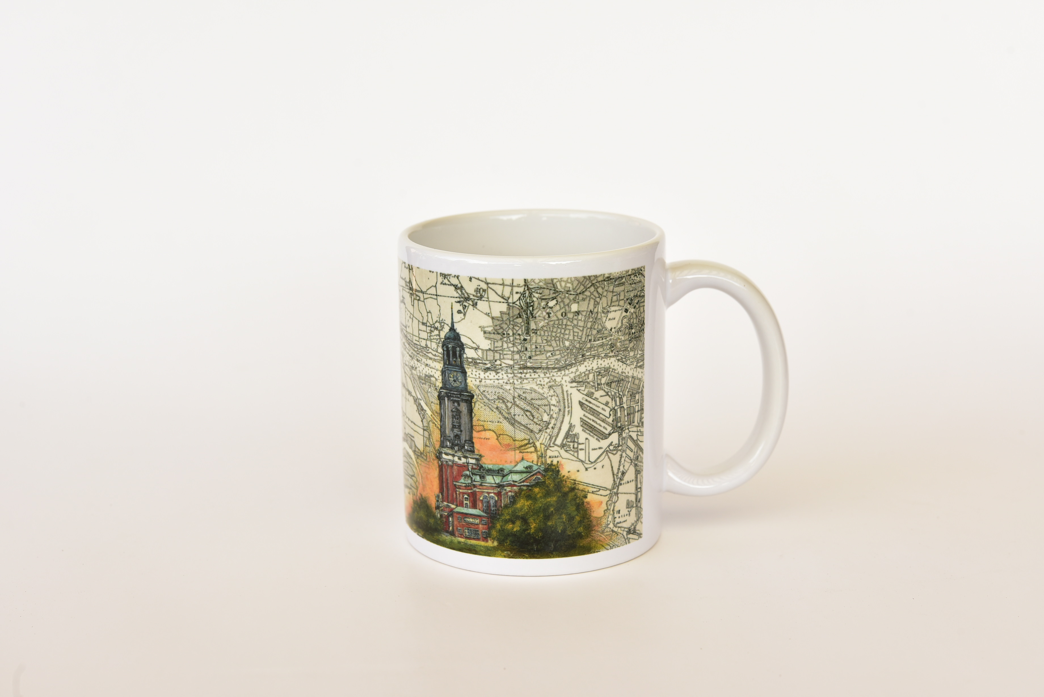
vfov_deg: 22.6
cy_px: 348
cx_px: 522
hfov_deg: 33.4
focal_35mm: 60
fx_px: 1740
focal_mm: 60
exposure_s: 1/125
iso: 400
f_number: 8
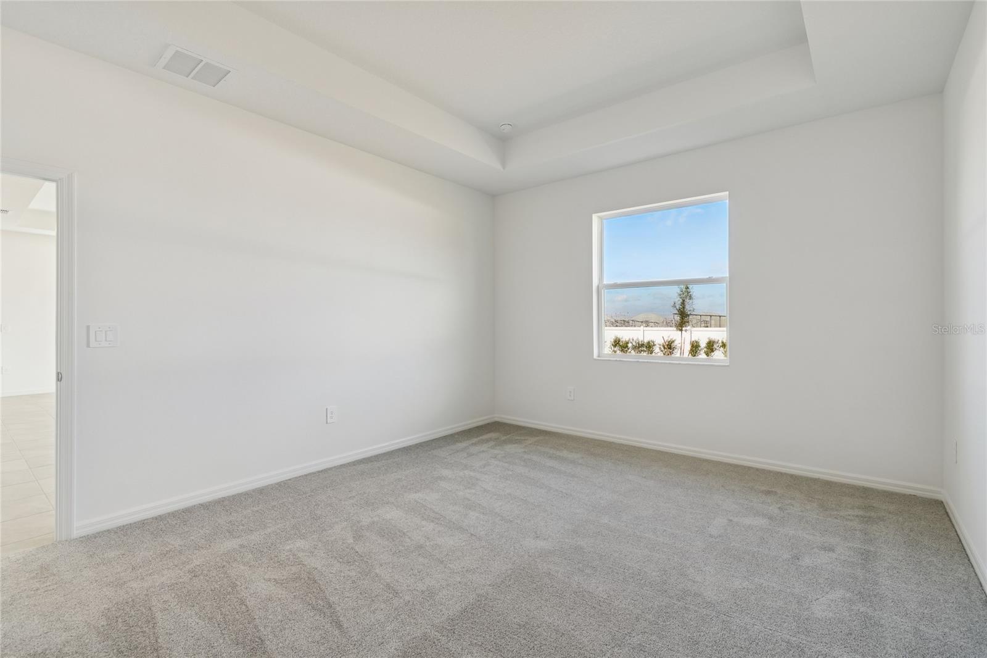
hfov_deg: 100.4
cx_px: 494
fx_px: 411
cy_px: 329
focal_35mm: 15
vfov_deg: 77.3
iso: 100
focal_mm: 10
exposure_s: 1/15
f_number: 7.1
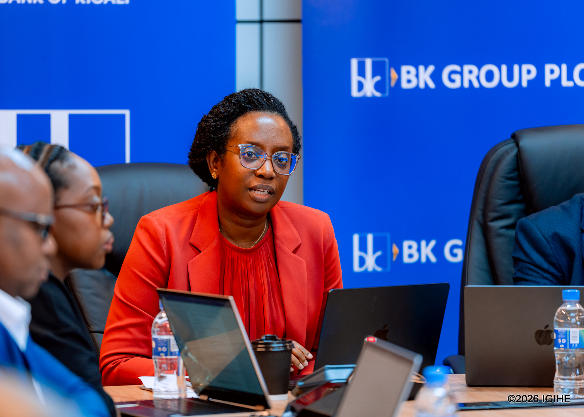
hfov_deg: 9.0
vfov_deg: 6.4
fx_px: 3713
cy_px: 214
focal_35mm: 224
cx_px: 257
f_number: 2.8
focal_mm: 200
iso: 800
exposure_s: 1/100
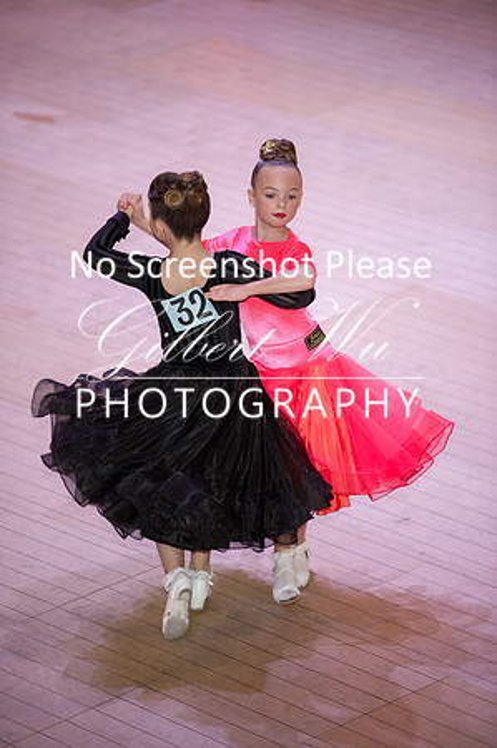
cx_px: 248
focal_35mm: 200
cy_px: 374
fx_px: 4151
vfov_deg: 10.3
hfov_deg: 6.9
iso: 800
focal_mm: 200
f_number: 2.8
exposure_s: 1/250
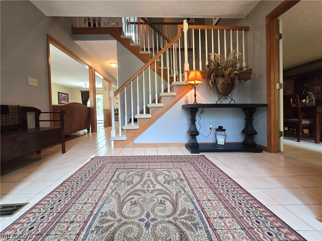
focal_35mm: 13
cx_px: 161
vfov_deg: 89.9
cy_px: 120
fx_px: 121
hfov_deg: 106.2
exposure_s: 1/60
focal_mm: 2.2
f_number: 2.2
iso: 320
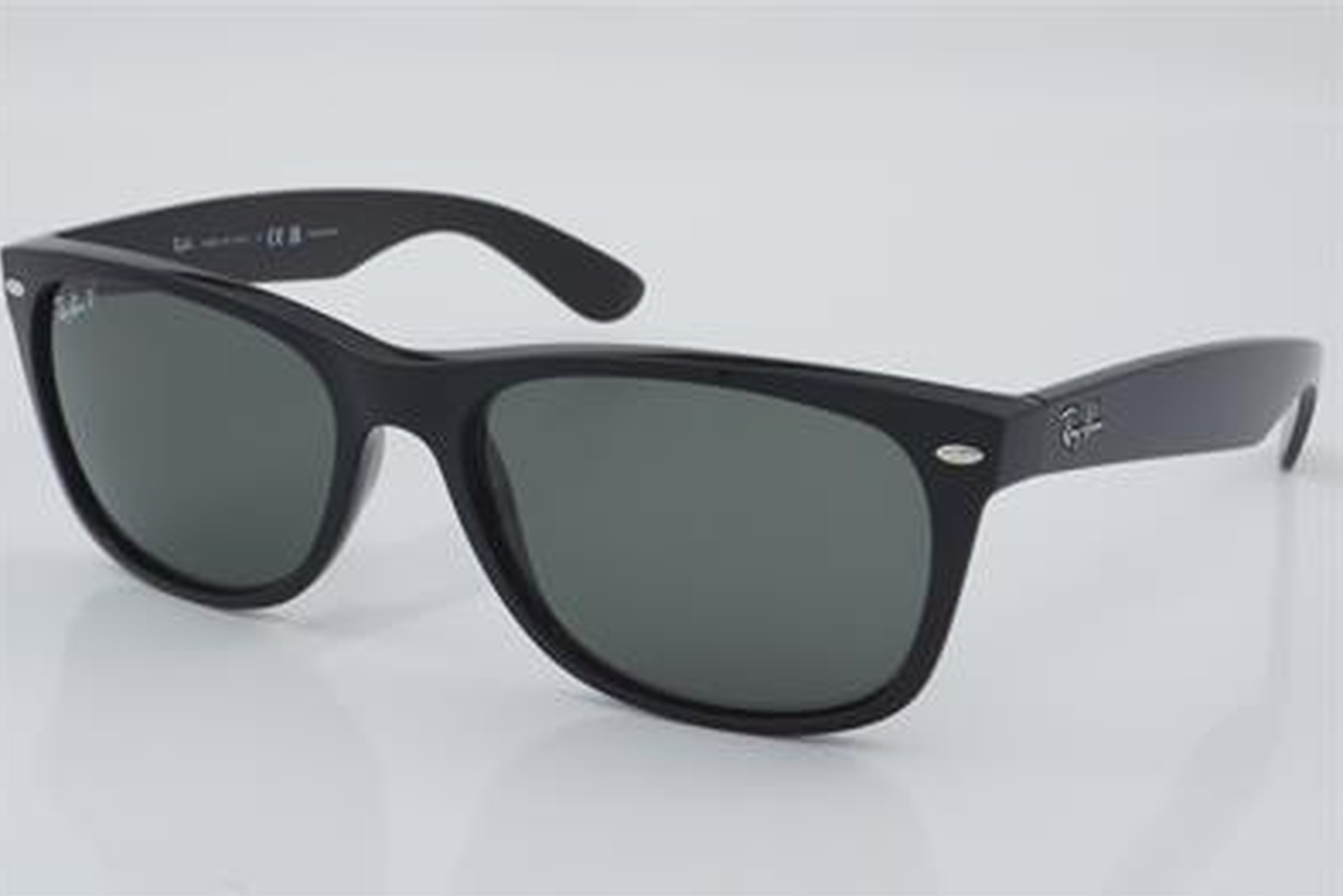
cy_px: 450
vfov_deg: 18.0
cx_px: 665
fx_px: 2836
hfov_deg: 26.6
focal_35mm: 76
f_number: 32
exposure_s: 1/4
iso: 100
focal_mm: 50
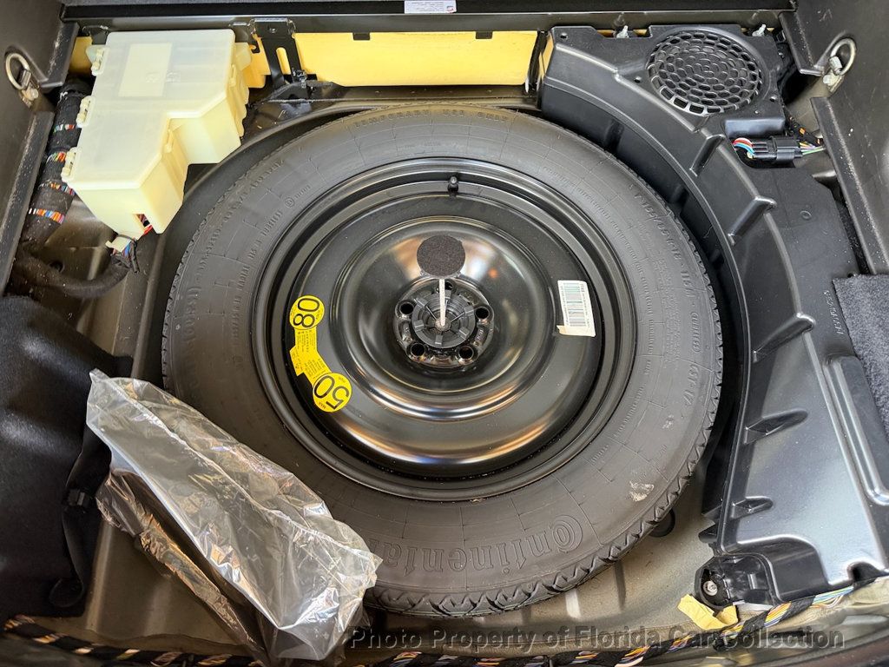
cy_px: 334
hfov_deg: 71.6
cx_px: 444
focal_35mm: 24
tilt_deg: -66.6
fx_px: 616
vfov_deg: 56.8
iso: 400
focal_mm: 6.76
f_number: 1.78
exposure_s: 1/60
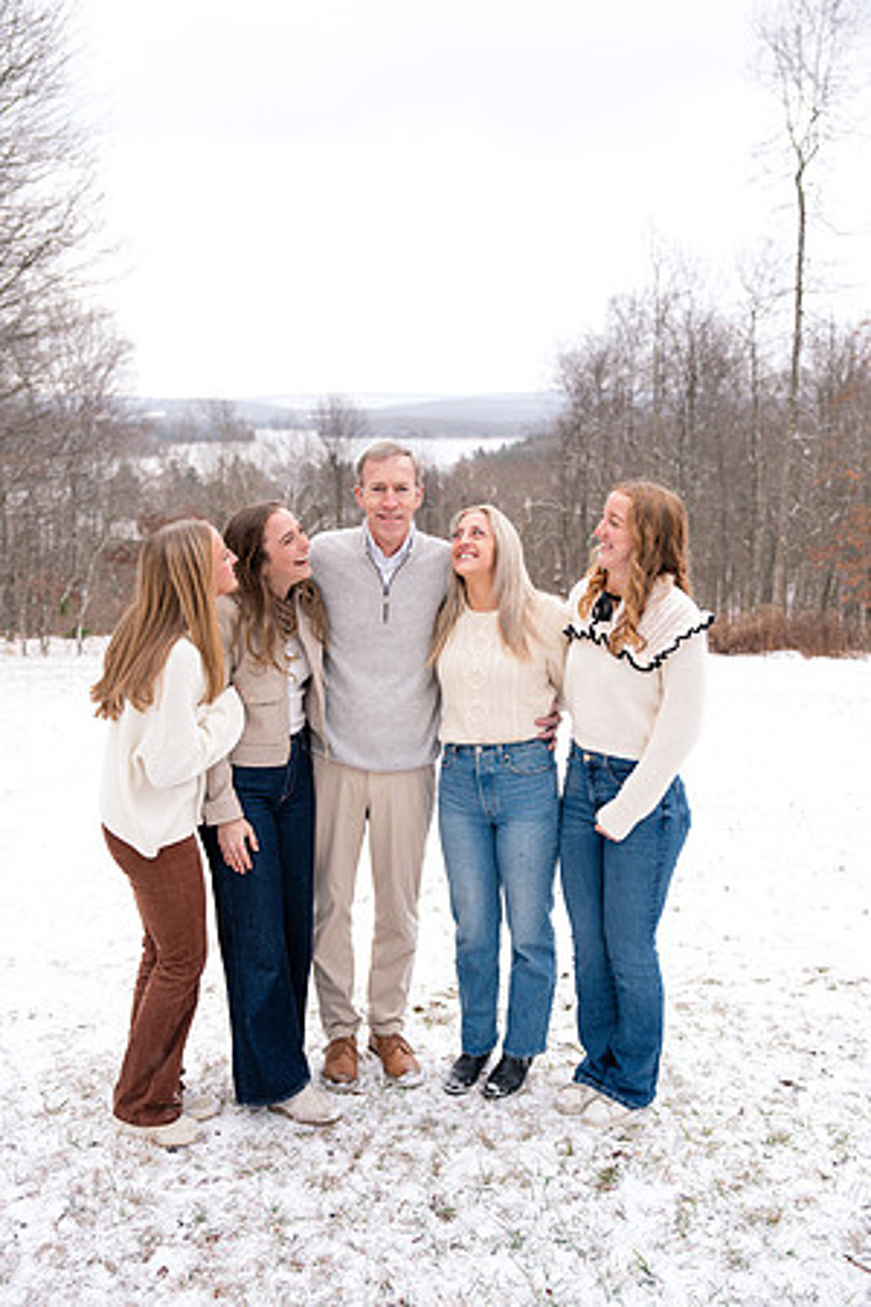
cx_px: 436
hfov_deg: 37.9
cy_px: 654
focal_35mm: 35
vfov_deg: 54.4
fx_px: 1270
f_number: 3.2
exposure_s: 1/250
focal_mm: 35
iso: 400
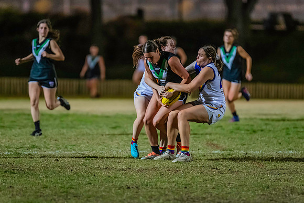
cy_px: 92
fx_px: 3464
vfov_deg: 3.4
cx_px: 156
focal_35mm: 410
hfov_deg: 5.0
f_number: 2.8
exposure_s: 1/1000
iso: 9000
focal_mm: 300
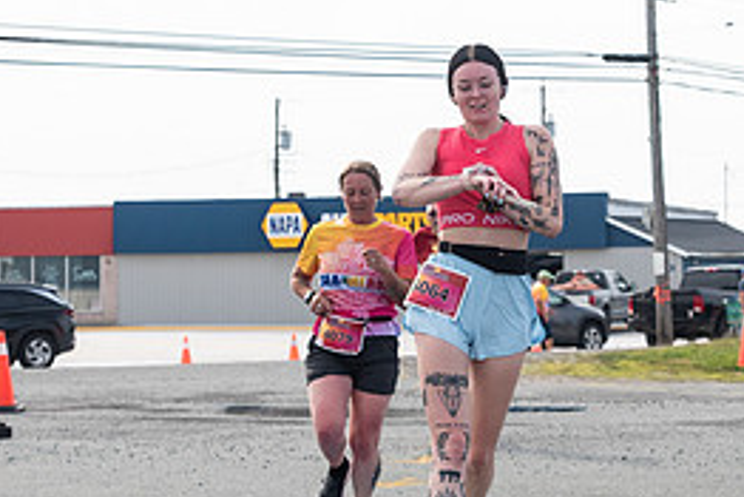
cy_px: 98
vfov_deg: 10.3
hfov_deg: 15.4
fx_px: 2750
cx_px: 454
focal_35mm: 133
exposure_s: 1/2500
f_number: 4
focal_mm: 48
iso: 800
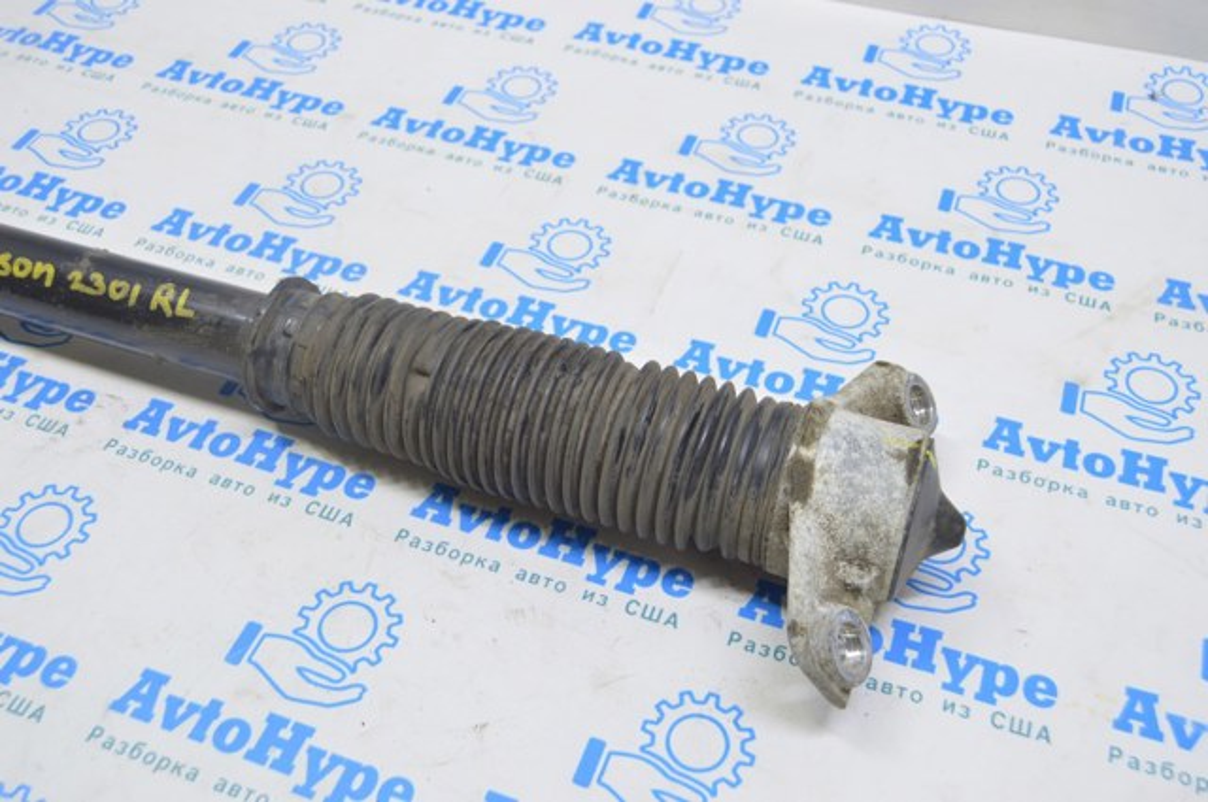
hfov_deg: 53.2
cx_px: 604
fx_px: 1206
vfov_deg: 36.8
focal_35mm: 36
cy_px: 401
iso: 400
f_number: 5.6
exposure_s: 1/20
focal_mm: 24
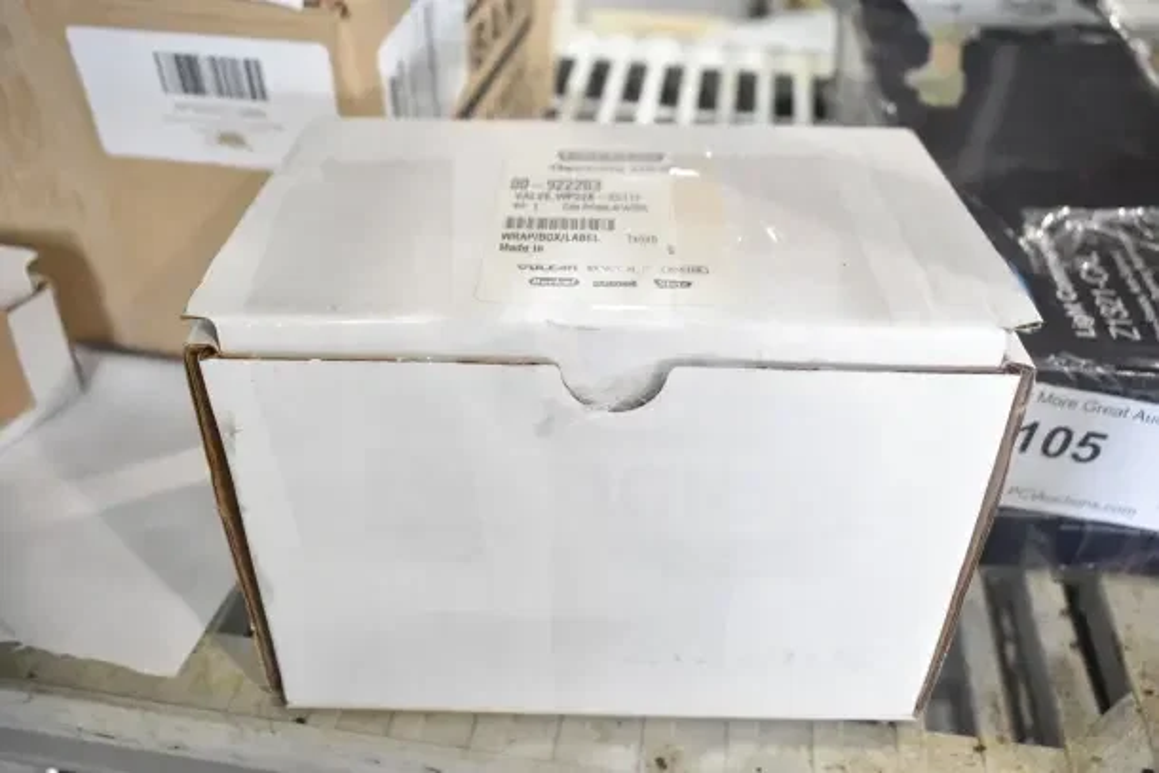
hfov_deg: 57.2
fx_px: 1063
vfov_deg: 40.0
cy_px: 386
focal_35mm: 33
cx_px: 580
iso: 1600
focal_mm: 22
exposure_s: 1/100
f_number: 5
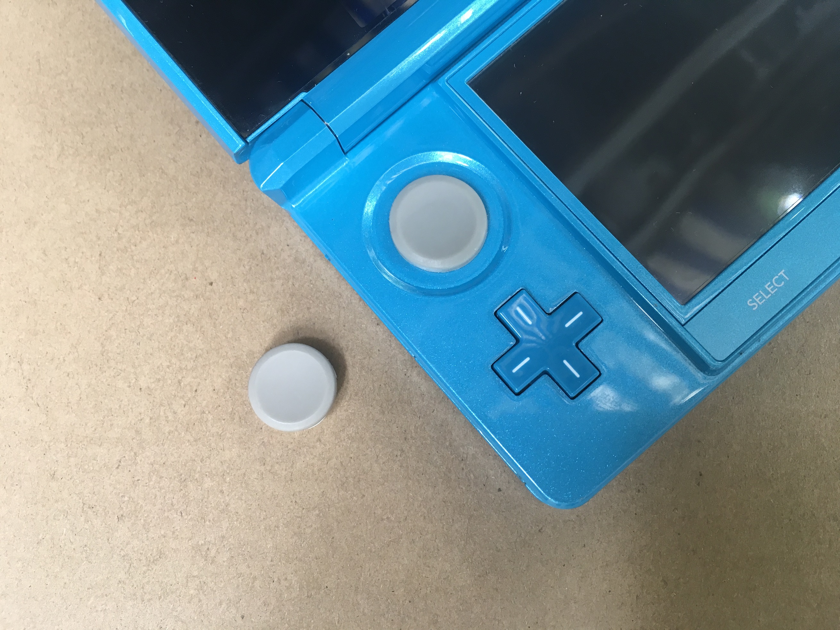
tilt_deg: -80.3
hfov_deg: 61.7
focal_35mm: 29
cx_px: 420
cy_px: 315
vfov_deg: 48.2
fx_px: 704
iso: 40
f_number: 2.2
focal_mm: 4.15
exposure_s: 1/33
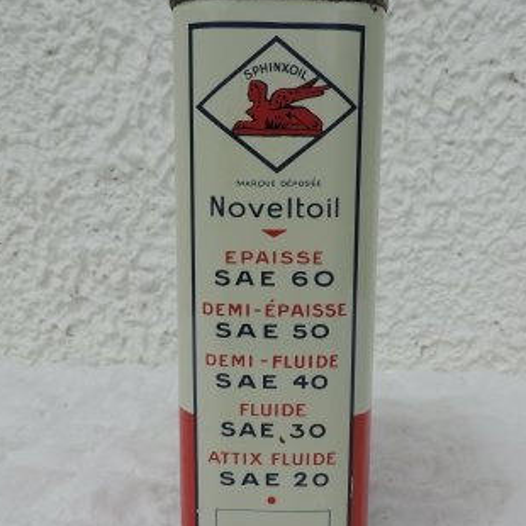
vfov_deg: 40.7
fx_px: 705
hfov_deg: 40.9
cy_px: 319
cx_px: 280
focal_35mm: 41
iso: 80
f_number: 3.7
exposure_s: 1/1250
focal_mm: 4.3
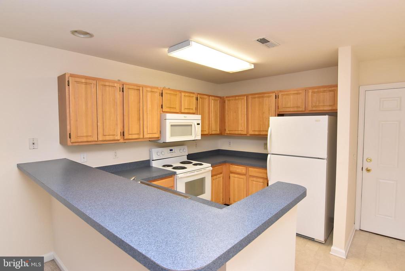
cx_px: 202
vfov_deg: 67.5
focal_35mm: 18
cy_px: 136
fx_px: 203
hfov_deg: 90.0
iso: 800
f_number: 7.1
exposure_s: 1/80
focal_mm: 12
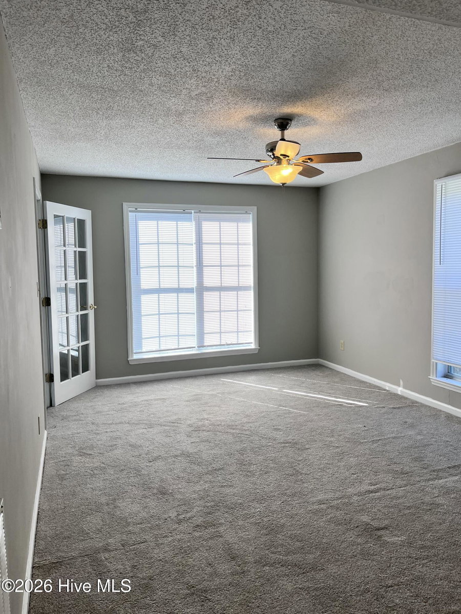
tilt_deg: -5.8
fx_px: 462
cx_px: 230
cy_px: 307
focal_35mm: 26
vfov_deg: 67.3
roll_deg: -0.7
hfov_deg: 53.1
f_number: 1.6
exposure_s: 1/246
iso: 50
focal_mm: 5.1
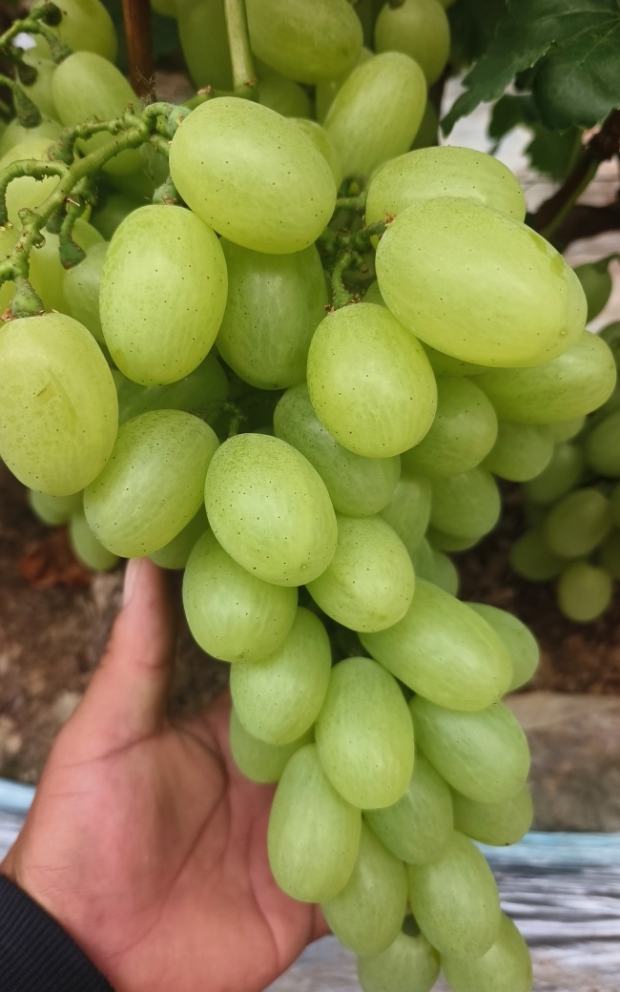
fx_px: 676
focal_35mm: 25
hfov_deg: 49.2
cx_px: 282
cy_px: 493
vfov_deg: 72.5
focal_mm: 5.5
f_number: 1.75
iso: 673
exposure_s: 1/443
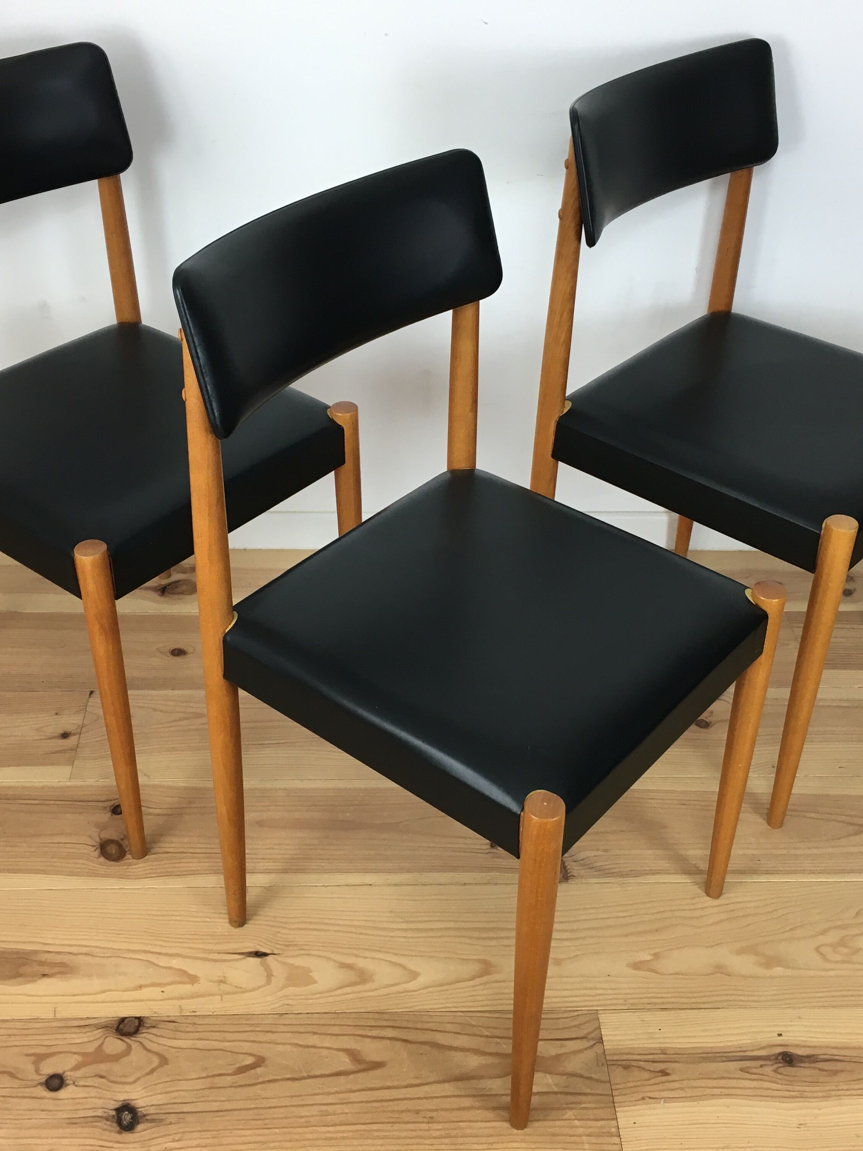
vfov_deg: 47.9
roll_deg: -1.2
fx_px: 1296
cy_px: 574
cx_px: 401
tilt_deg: -36.4
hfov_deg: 36.8
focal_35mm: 39
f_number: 2.2
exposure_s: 1/33
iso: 40
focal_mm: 4.15
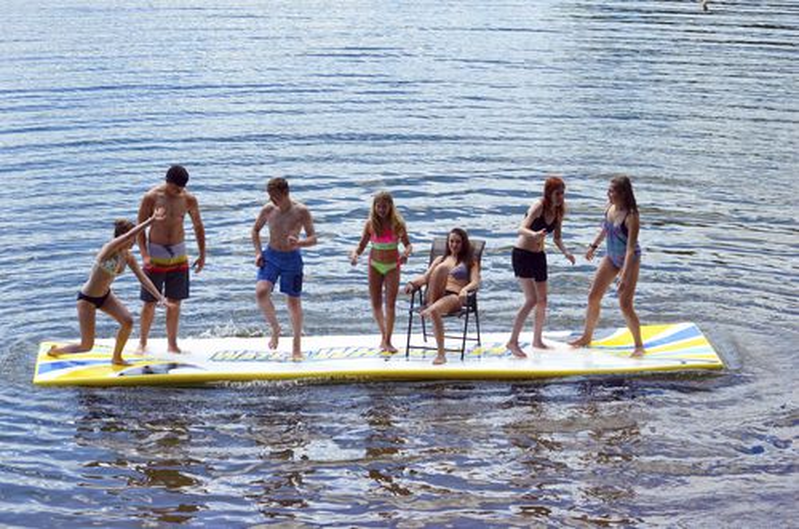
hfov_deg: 16.1
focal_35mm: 128
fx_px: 2823
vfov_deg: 10.7
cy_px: 264
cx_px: 400
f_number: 8
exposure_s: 1/250
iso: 100
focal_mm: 85
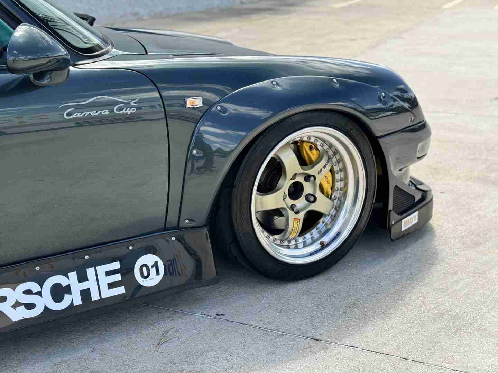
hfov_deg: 39.7
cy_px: 186
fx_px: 691
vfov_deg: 30.3
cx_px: 249
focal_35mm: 48
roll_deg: +1.0
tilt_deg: -18.1
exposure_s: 1/457
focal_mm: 6.76
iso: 64
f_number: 1.78
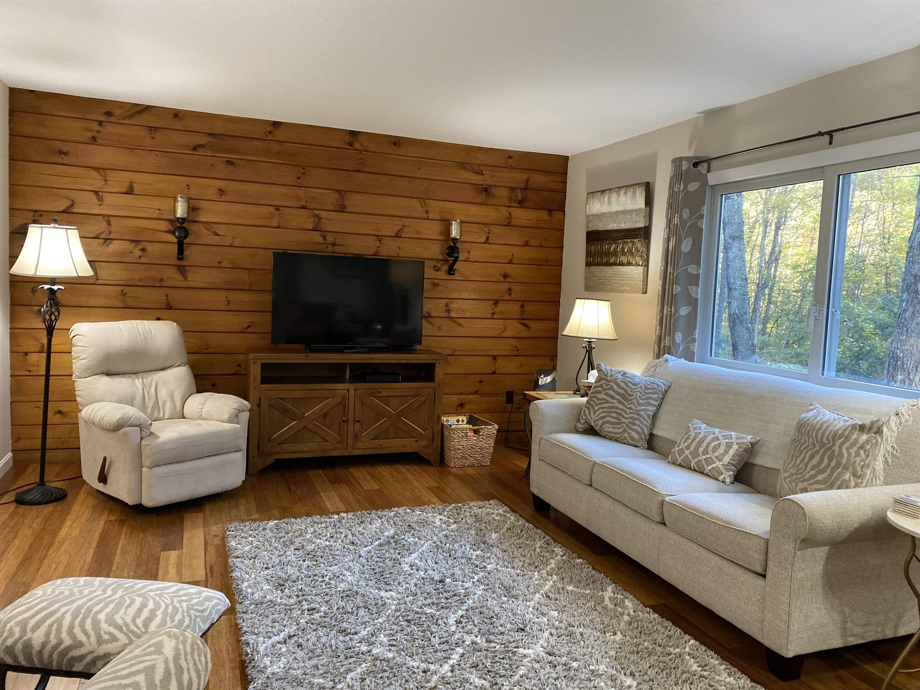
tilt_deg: -5.1
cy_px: 345
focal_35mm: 26
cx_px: 460
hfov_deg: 67.3
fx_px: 691
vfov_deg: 53.1
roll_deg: -2.7
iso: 400
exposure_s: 1/60
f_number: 1.8
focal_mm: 4.25
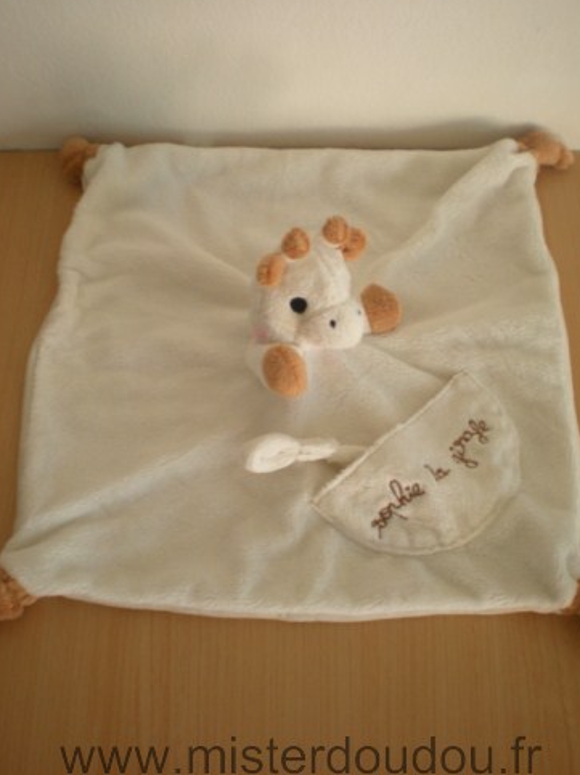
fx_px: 917
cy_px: 370
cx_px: 299
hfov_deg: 35.1
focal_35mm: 41
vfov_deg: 45.8
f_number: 3.1
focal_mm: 6.3
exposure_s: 1/48.6
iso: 139
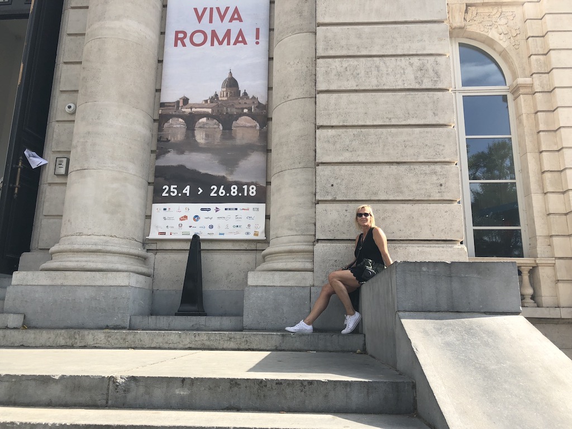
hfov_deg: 63.4
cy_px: 214
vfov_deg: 49.7
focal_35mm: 28
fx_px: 463
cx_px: 286
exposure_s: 1/1080
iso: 20
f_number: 1.8
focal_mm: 3.99
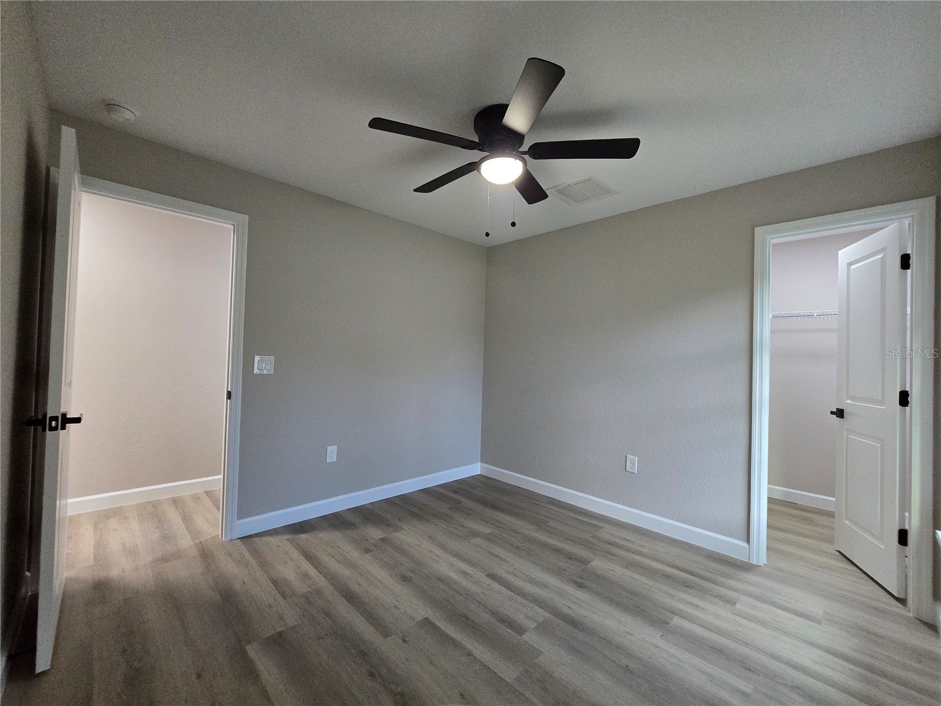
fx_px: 353
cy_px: 353
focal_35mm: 13
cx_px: 470
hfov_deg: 106.2
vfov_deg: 89.9
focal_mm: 2.2
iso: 400
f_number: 2.2
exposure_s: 1/60
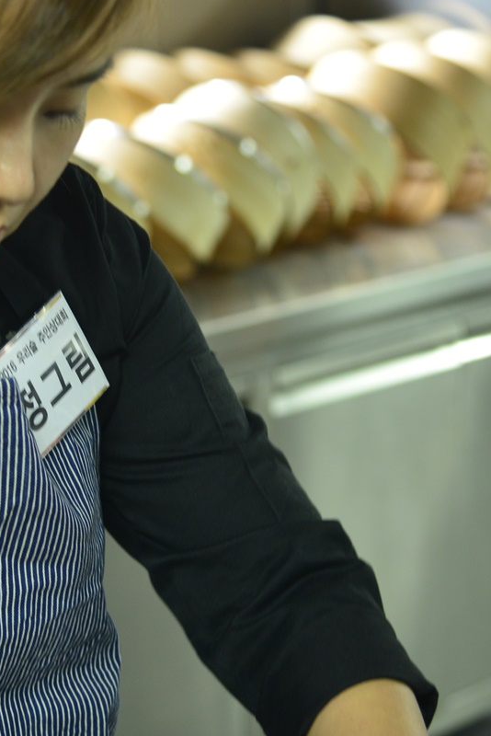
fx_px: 2657
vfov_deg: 15.7
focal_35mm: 130
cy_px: 559
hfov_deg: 10.5
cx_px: 27
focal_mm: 65
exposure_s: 1/30
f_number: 4
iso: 800
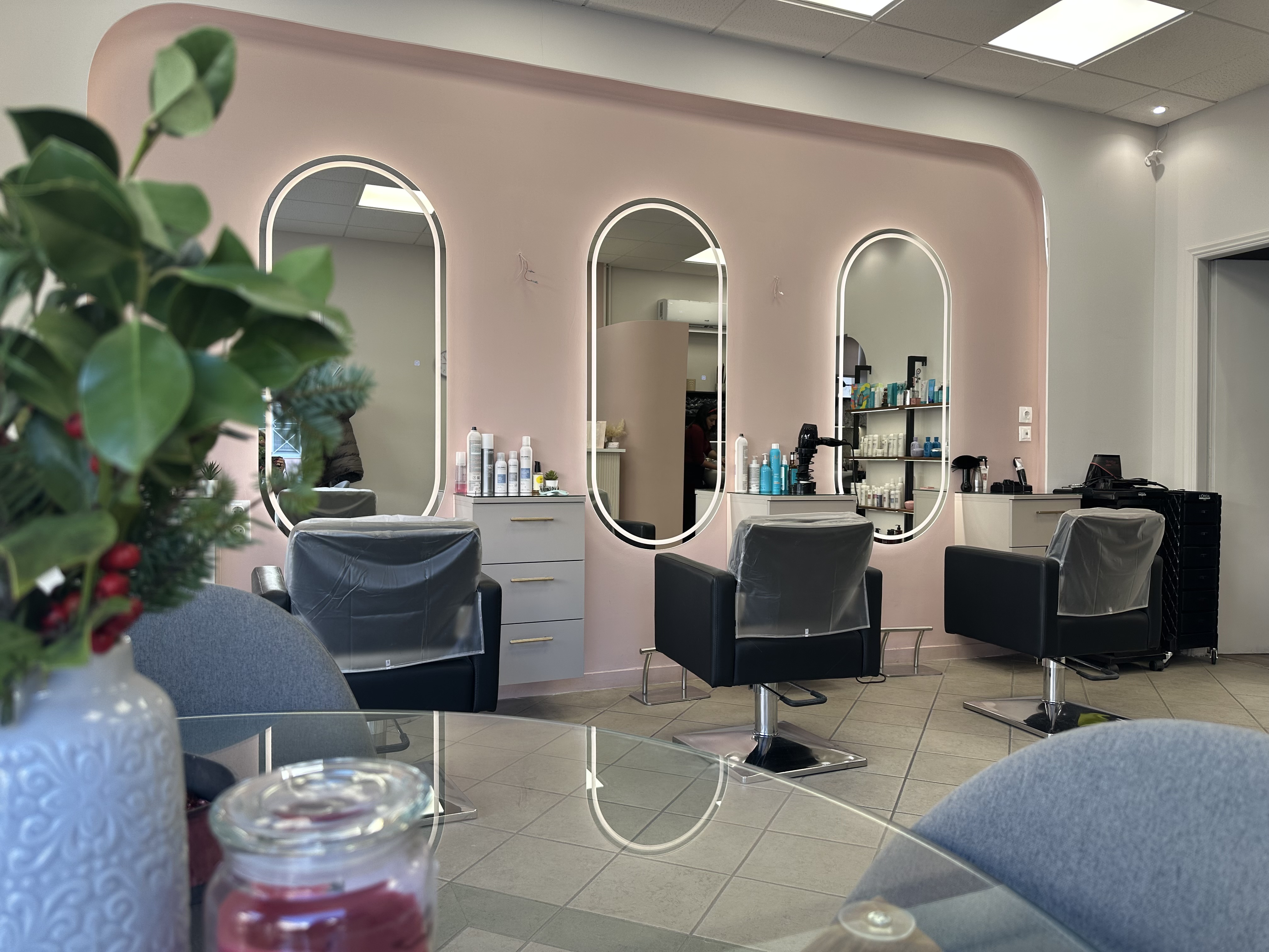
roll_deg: -0.7
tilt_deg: -0.2
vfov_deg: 56.8
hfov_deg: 71.6
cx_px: 634
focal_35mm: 24
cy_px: 476
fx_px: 880
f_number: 1.78
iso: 64
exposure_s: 1/176
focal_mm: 6.86
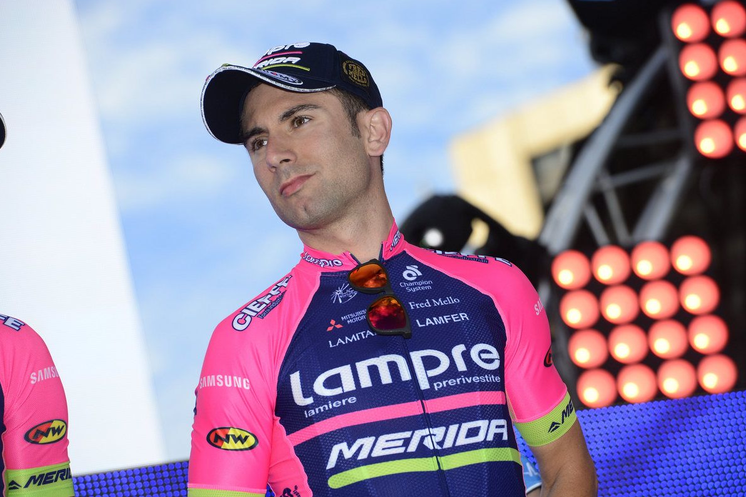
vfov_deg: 6.8
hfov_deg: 10.2
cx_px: 371
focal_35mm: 201
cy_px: 248
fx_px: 4164
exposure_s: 1/250
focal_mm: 200
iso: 200
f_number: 8
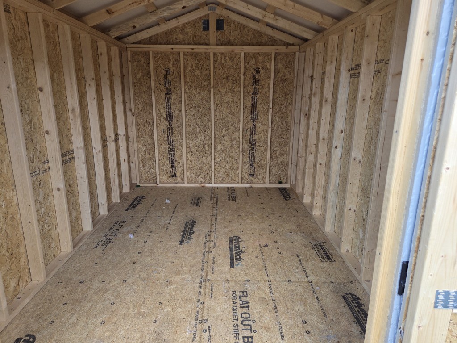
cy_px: 172
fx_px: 304
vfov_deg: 58.9
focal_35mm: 23
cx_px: 228
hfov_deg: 73.9
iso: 32
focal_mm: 5.4
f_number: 1.8
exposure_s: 1/180
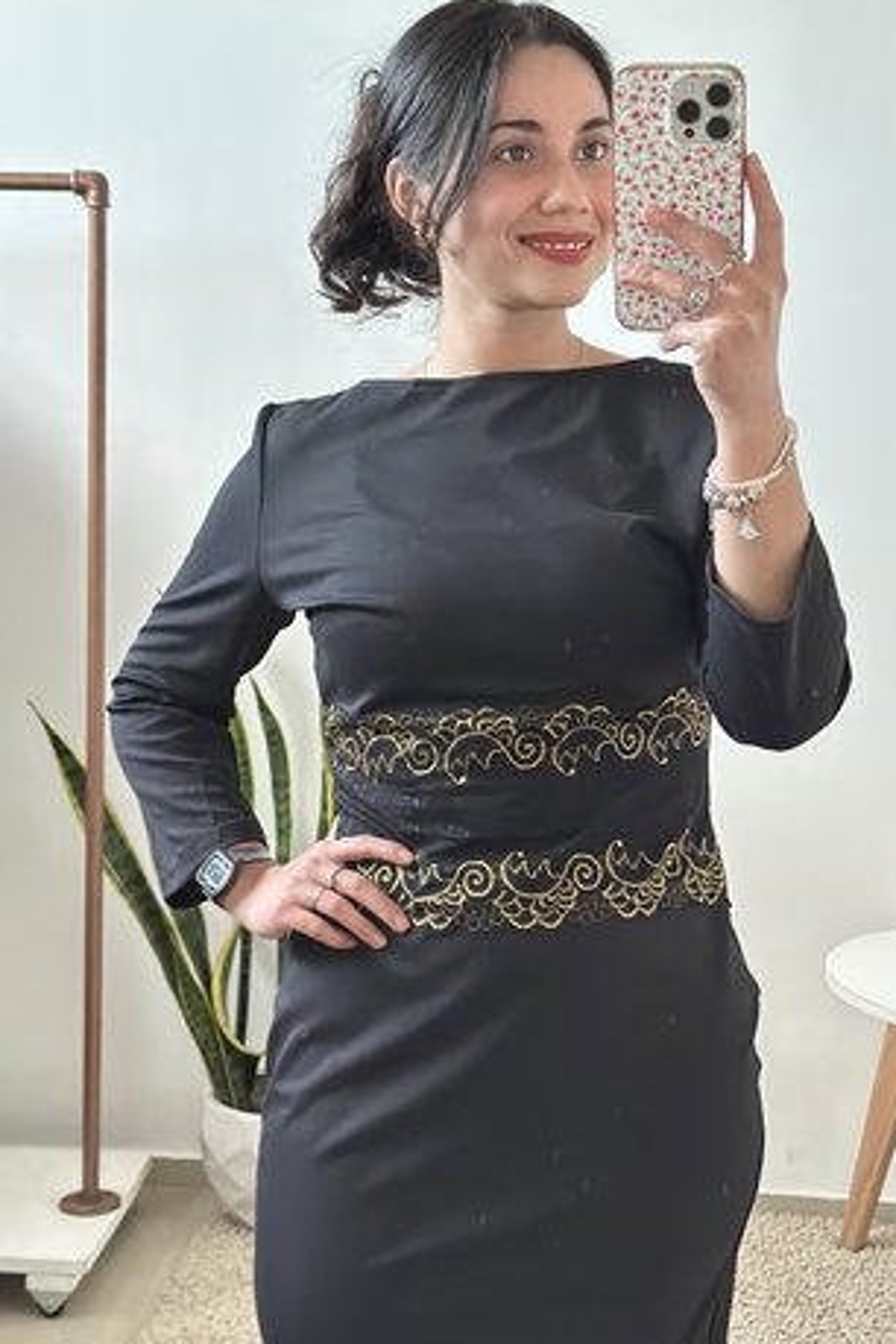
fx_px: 2165
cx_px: 492
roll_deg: -1.3
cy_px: 692
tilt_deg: -19.8
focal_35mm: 58
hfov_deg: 23.4
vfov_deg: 34.5
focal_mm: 6.86
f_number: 1.78
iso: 1000
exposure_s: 1/25
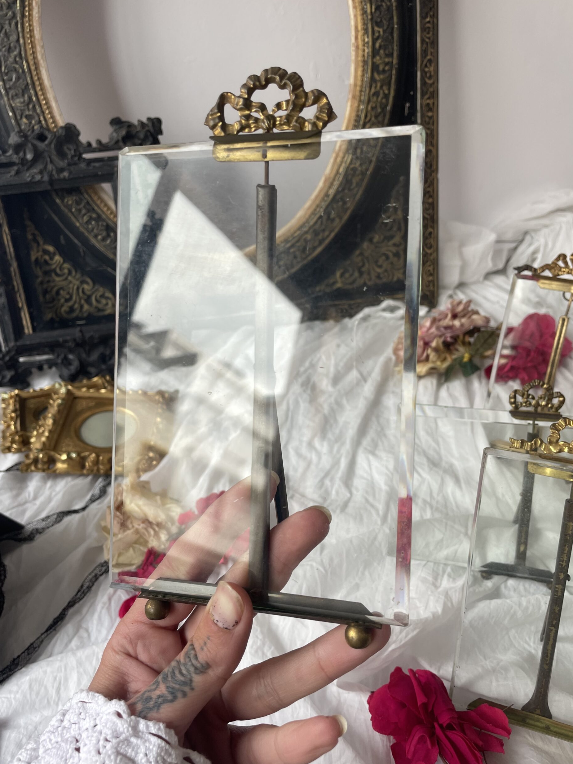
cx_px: 276
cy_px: 378
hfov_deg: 51.3
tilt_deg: -31.0
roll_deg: +3.6
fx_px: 596
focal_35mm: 27
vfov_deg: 65.3
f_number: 1.6
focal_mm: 4.2
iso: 32
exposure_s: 1/121
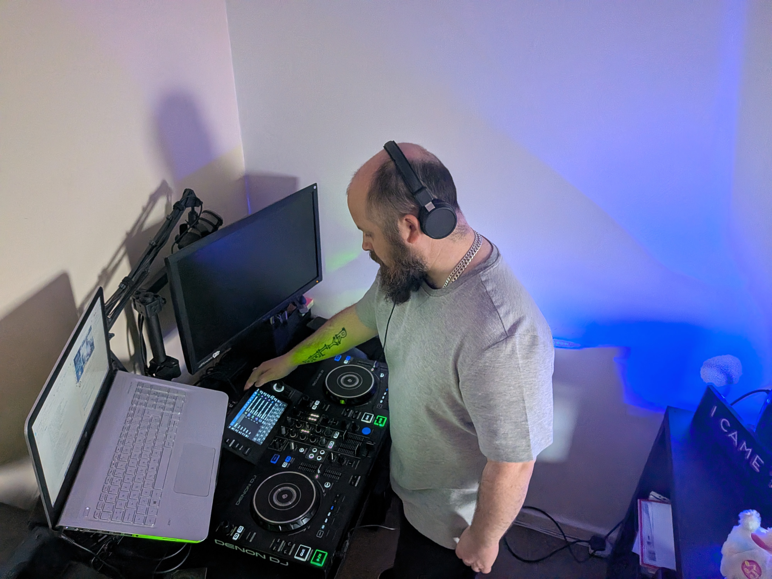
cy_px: 290
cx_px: 386
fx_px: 535
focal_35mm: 24
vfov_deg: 56.8
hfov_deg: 71.6
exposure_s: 1/100
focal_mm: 4.53
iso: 37
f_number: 1.7
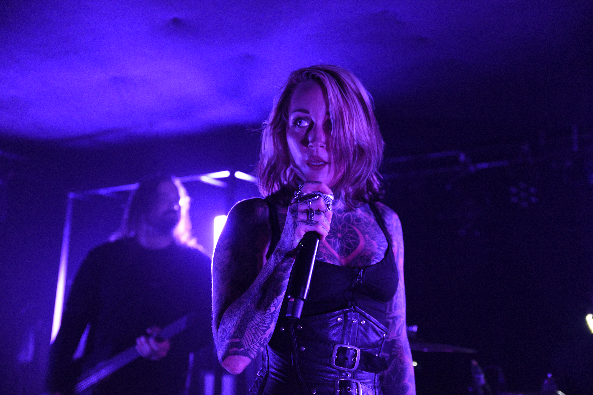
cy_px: 198
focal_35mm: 48
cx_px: 296
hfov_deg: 41.1
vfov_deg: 28.1
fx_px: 791
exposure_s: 1/250
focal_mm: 48
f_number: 2.8
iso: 5000
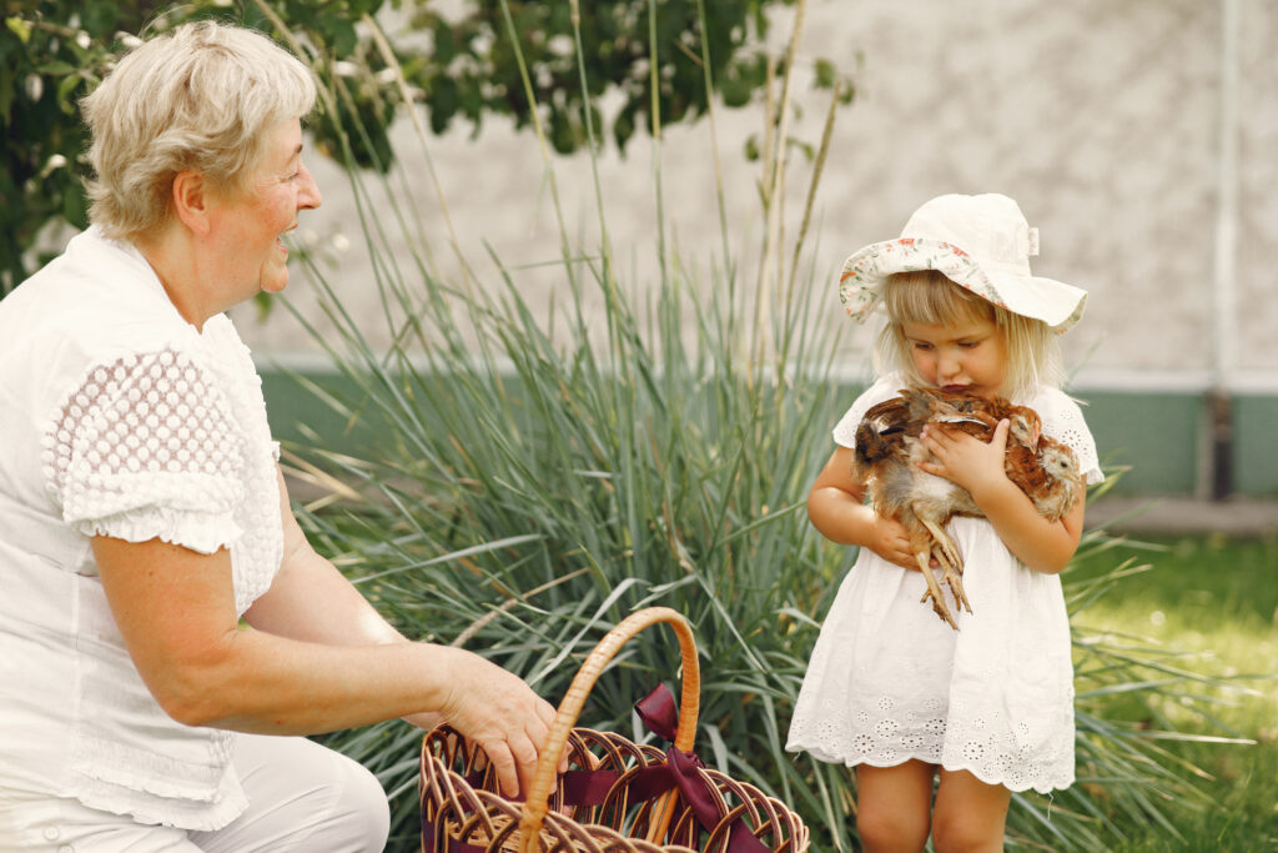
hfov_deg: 23.9
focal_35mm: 85
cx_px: 639
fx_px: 3018
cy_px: 426
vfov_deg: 16.1
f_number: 2.5
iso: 320
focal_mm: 85
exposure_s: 1/1600
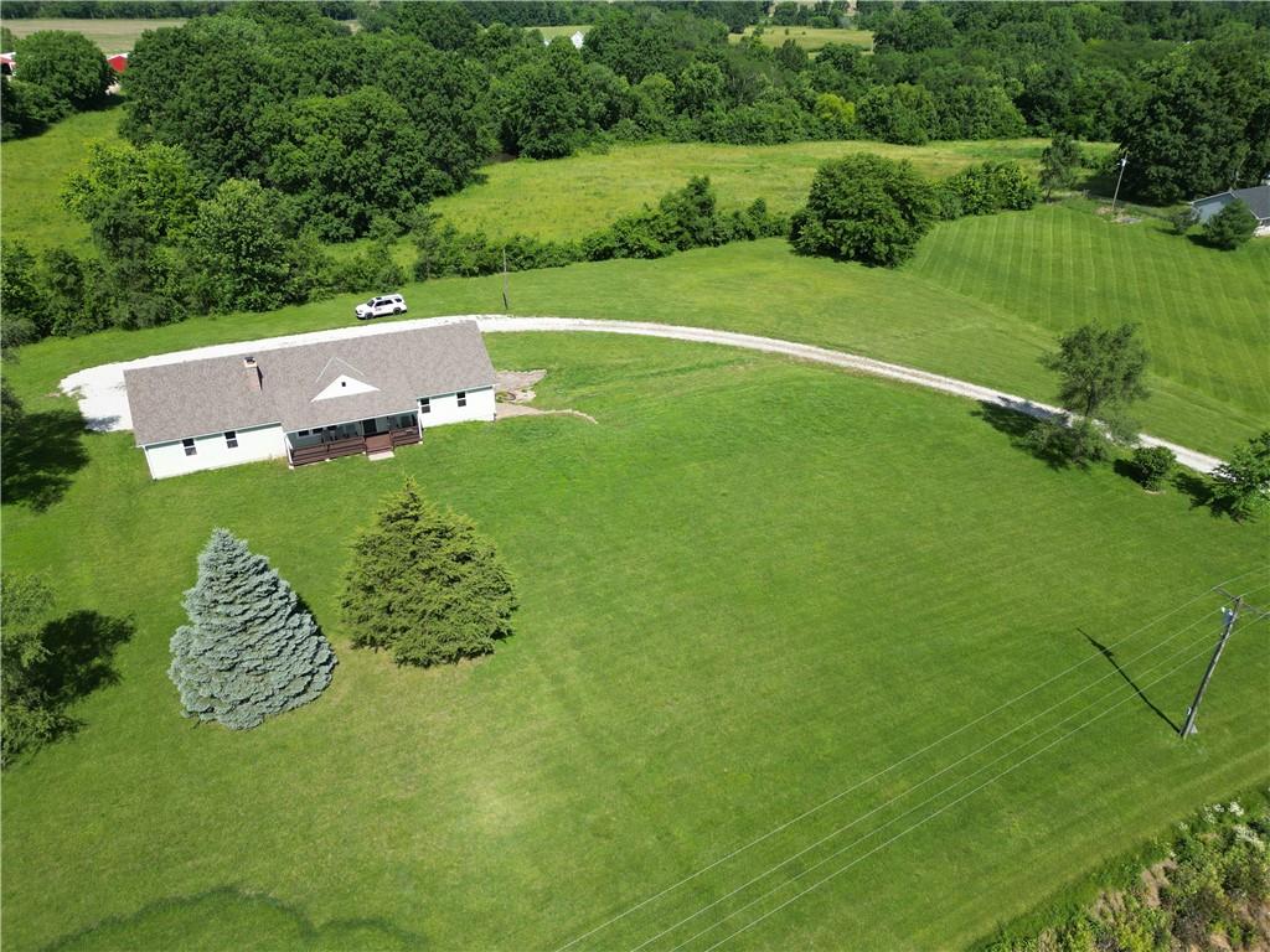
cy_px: 476
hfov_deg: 71.6
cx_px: 635
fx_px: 881
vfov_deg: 56.8
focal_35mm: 24
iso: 100
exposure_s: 1/2000
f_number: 1.7
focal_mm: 6.72
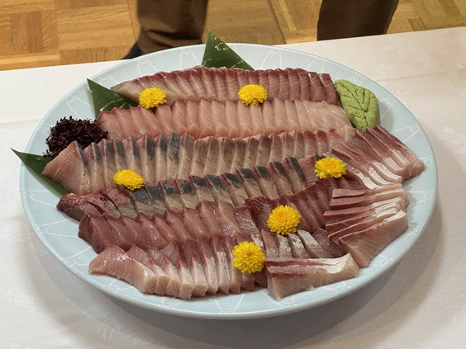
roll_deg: -0.3
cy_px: 174
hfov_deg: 25.3
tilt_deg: -41.9
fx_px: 1037
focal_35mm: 77
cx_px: 233
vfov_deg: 19.1
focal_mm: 9
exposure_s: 1/120
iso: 160
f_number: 2.8
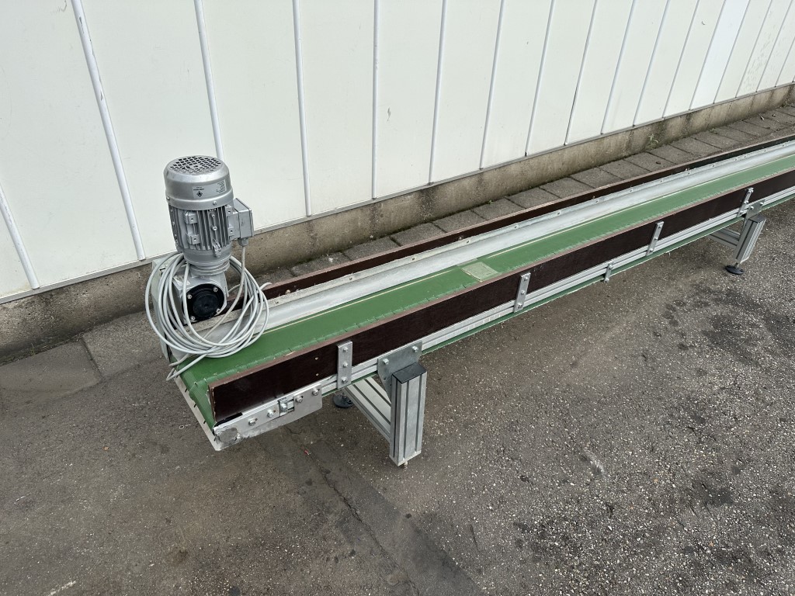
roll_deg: -1.9
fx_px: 551
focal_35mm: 24
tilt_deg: -35.3
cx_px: 398
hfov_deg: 71.6
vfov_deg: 56.8
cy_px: 298
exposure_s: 1/1988
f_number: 1.78
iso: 80
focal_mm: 6.86
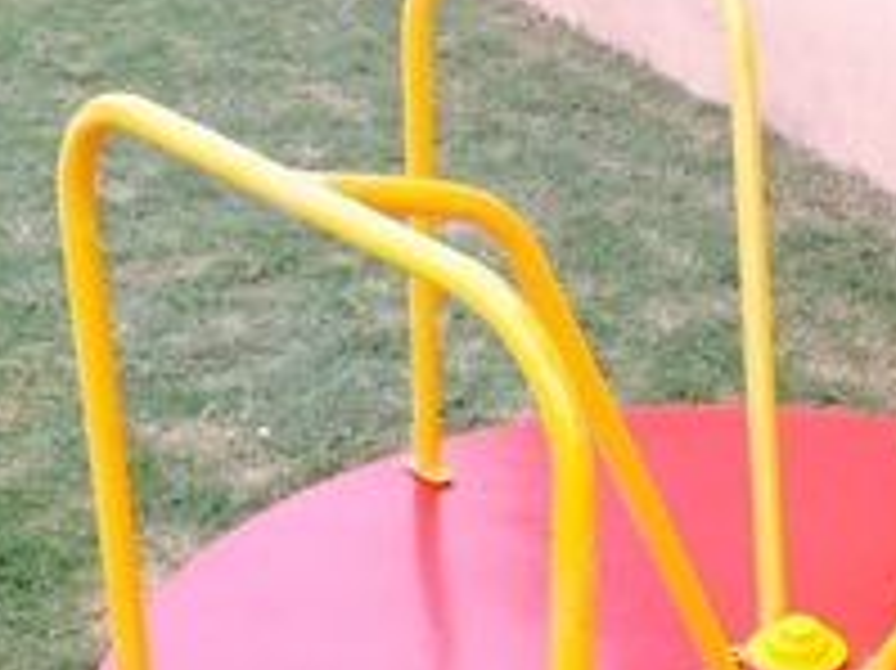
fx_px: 2276
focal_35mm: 88
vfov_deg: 16.7
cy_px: 515
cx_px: 964
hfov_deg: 21.2
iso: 50
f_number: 2.4
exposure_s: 1/208
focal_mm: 4.28
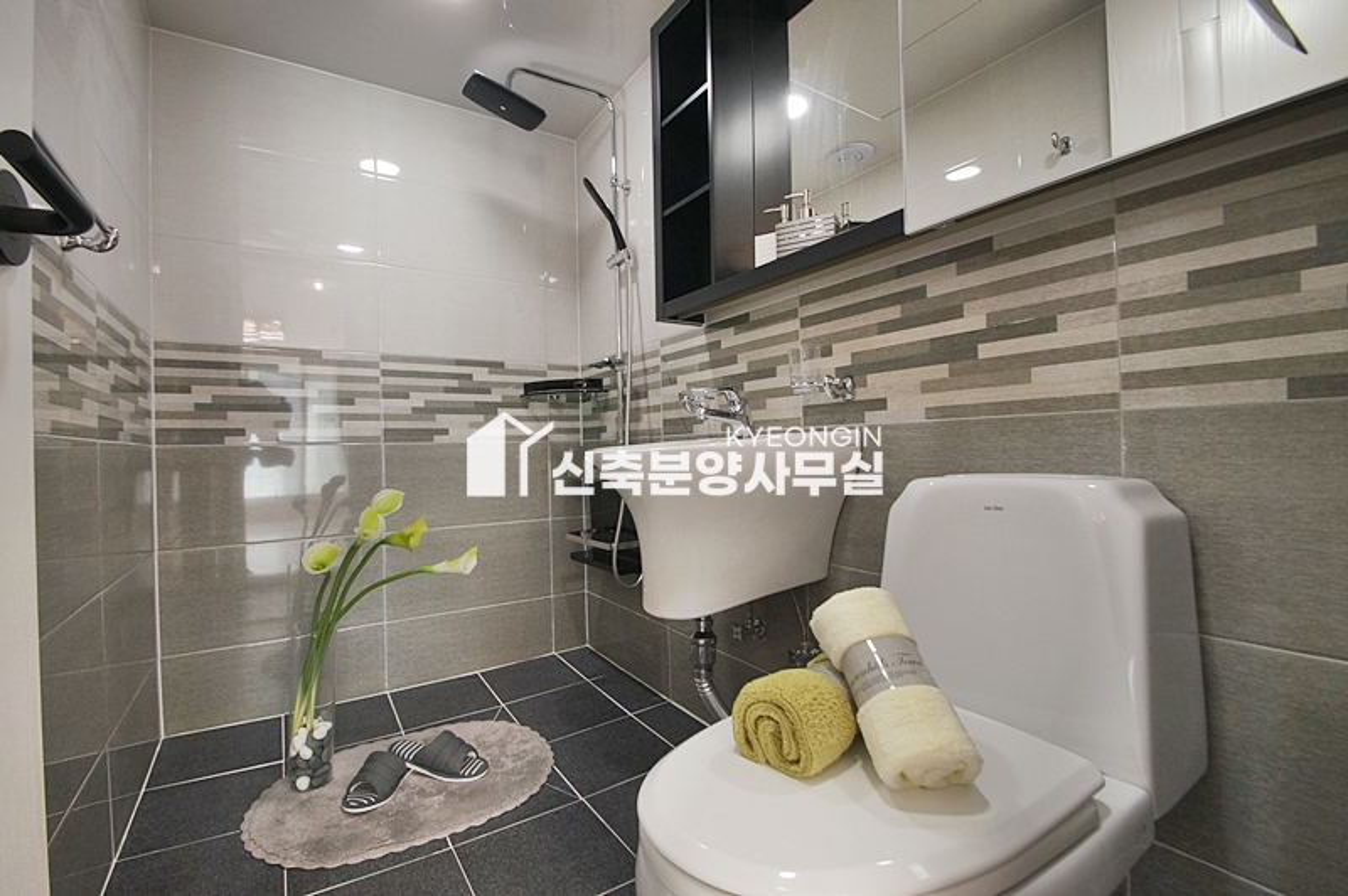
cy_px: 448
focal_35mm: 15
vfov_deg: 77.2
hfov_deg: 100.4
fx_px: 561
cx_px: 674
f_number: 9
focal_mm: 10
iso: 800
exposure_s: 1/15
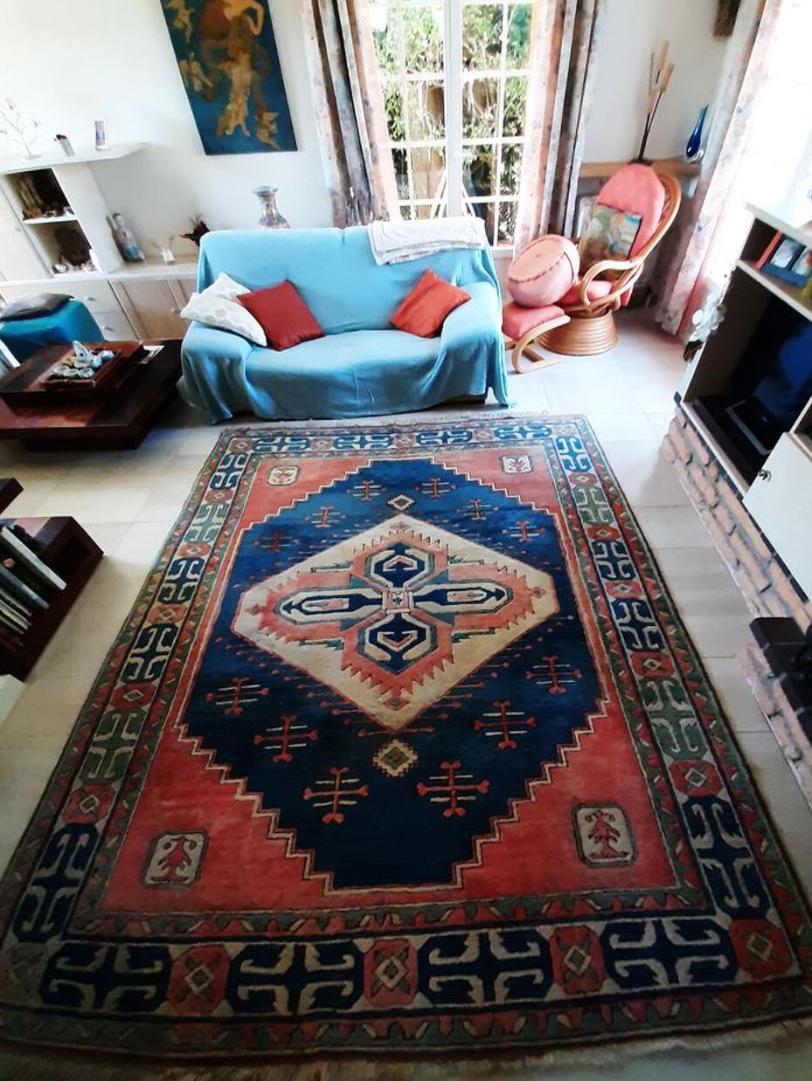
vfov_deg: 101.9
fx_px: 438
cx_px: 436
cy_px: 571
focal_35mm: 14
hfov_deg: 85.5
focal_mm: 1.42
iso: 250
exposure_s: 1/25
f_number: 2.2
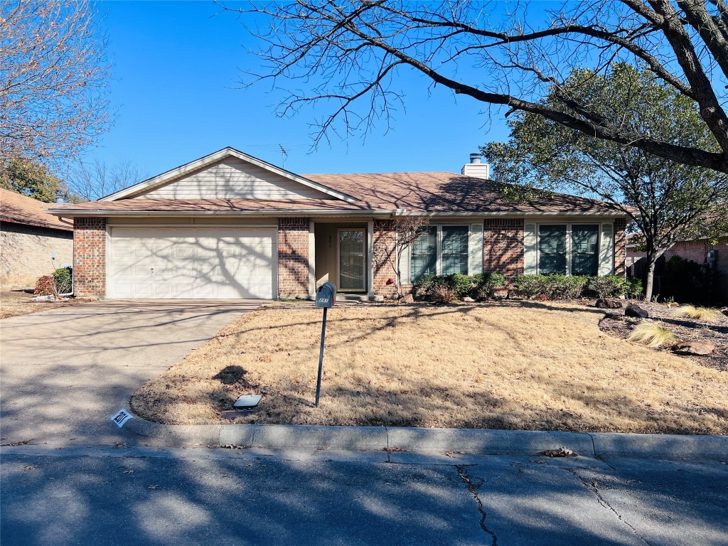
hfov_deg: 67.3
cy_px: 273
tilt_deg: +0.6
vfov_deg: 53.1
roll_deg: +0.3
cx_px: 364
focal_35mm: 26
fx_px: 547
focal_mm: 5.7
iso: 50
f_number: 1.5
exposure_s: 1/3165
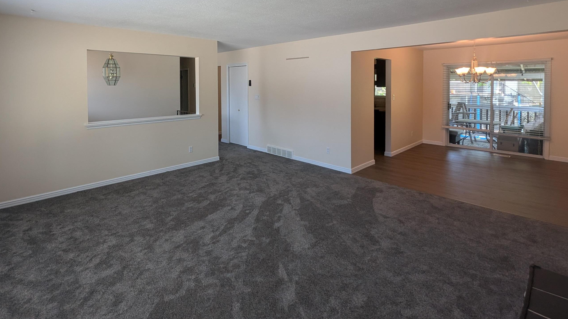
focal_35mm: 17
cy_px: 94
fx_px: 256
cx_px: 278
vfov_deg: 61.5
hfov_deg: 95.9
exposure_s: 1/60
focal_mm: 1.95
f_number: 2.2
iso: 55
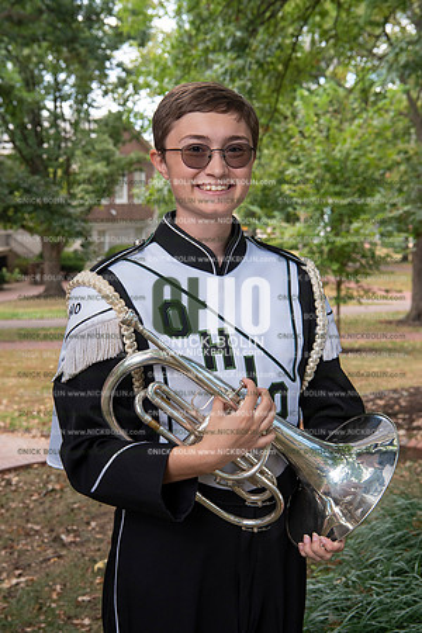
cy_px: 316
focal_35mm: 52
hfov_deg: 26.0
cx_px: 211
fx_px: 914
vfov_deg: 38.2
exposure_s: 1/100
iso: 500
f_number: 8
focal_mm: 52
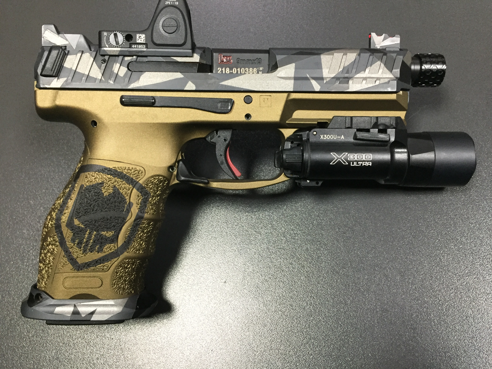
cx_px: 246
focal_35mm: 29
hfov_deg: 61.7
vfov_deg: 48.2
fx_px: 412
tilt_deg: -70.5
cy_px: 184
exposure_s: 1/33
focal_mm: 4.15
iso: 250
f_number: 2.2
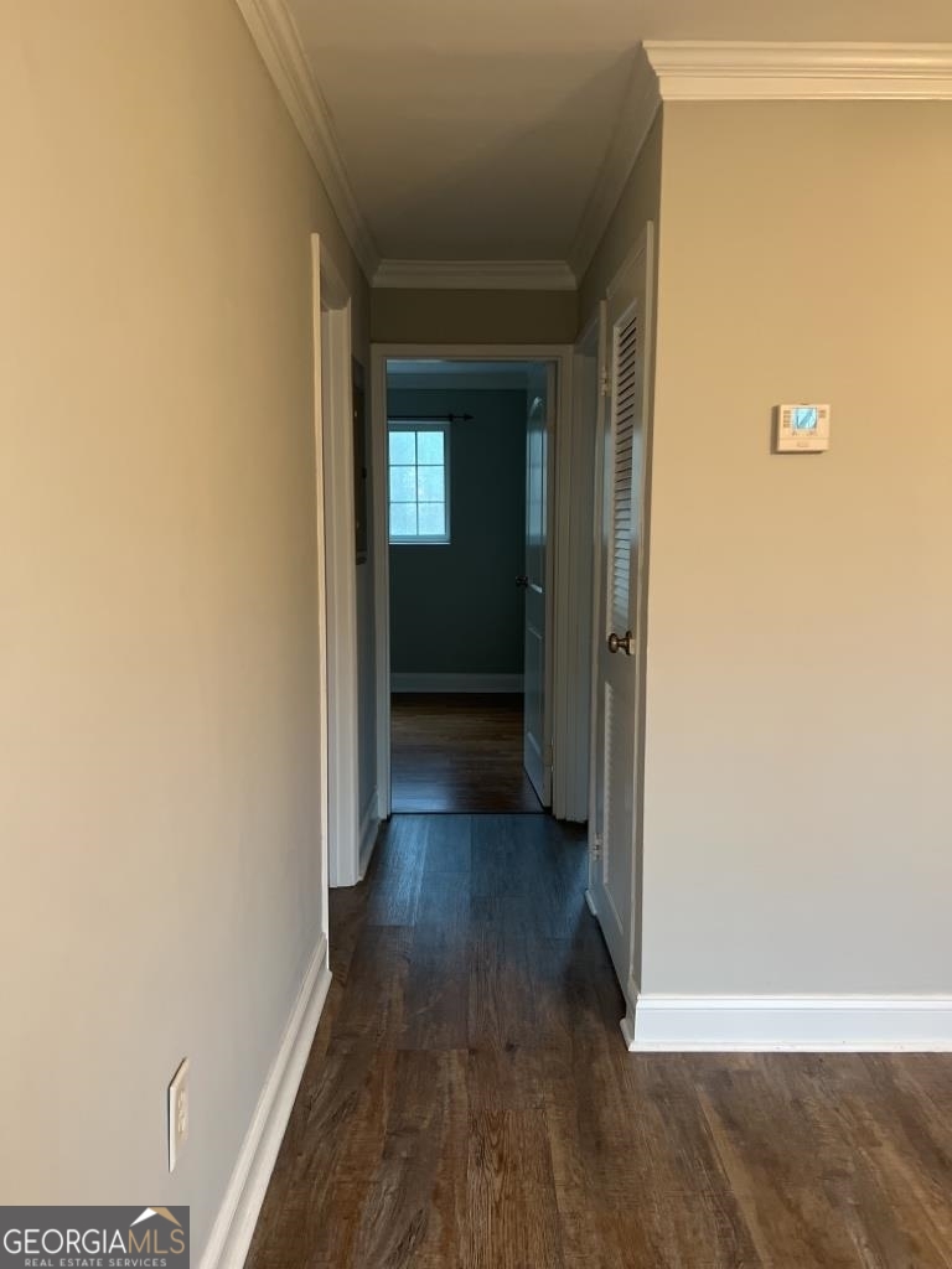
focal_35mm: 26
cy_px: 634
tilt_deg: -6.9
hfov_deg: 53.1
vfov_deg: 67.3
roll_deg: -0.5
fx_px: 953
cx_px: 476
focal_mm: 5.7
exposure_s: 1/40
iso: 400
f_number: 1.5
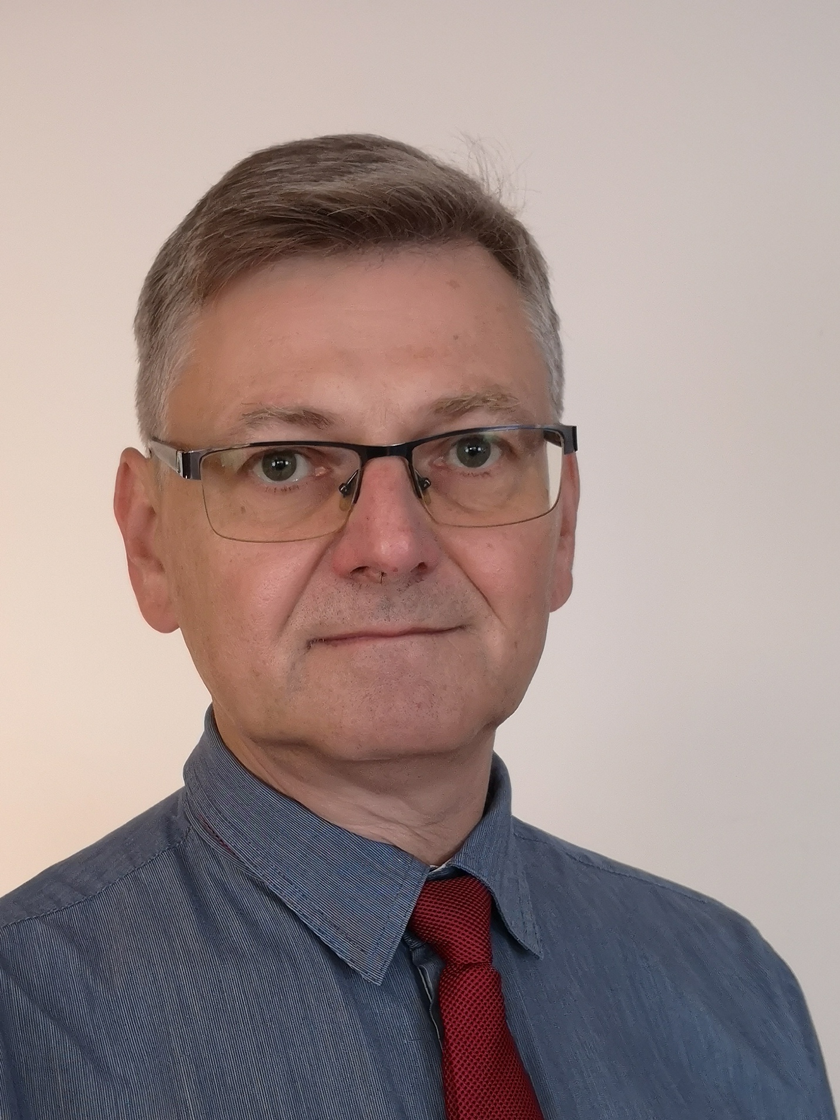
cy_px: 560
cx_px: 420
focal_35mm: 27
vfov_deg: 65.3
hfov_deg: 51.4
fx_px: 873
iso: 320
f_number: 1.8
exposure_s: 1/33.3
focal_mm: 5.58
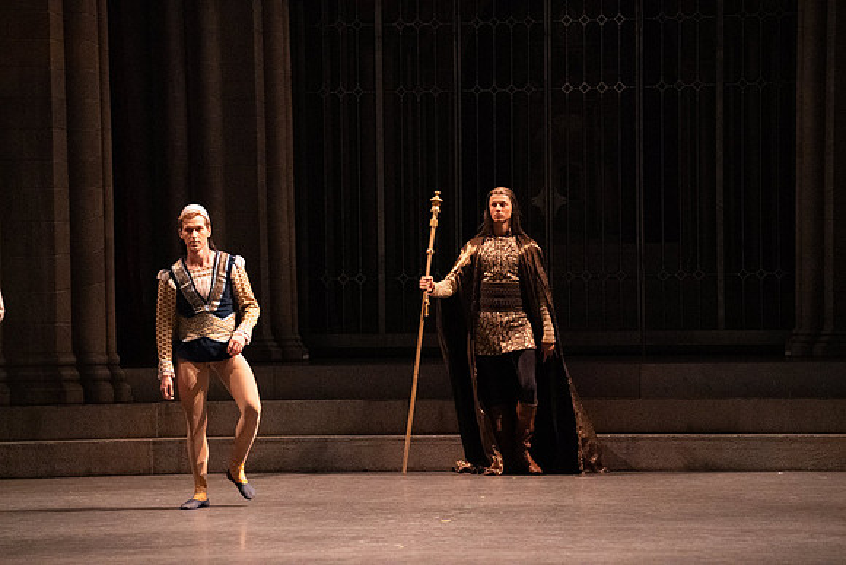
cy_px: 282
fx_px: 4701
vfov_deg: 6.9
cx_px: 423
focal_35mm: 200
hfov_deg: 10.3
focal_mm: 200
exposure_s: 1/320
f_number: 5
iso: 25600
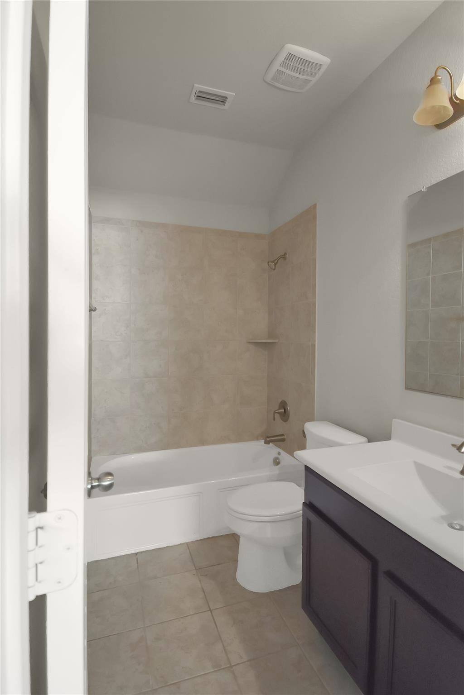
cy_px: 348
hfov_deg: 77.3
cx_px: 232
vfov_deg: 100.4
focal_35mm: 15
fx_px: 290
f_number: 4.5
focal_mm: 10
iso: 2200
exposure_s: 1/60
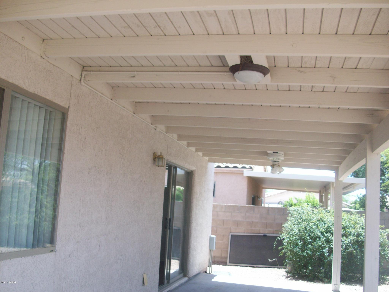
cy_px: 146
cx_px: 194
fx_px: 382
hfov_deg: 54.0
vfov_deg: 41.8
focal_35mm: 34
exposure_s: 1/211
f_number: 2.8
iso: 64
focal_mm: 5.7
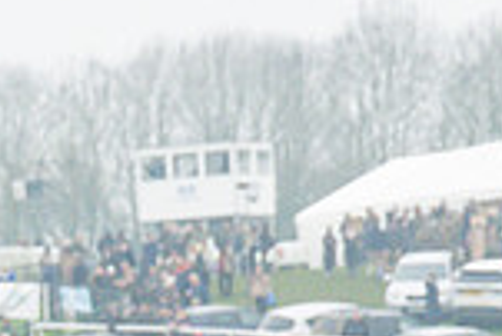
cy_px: 695
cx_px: -89
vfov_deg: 2.1
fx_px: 9156
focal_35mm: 656
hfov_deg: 3.1
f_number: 4
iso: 1000
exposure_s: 1/1600
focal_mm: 98
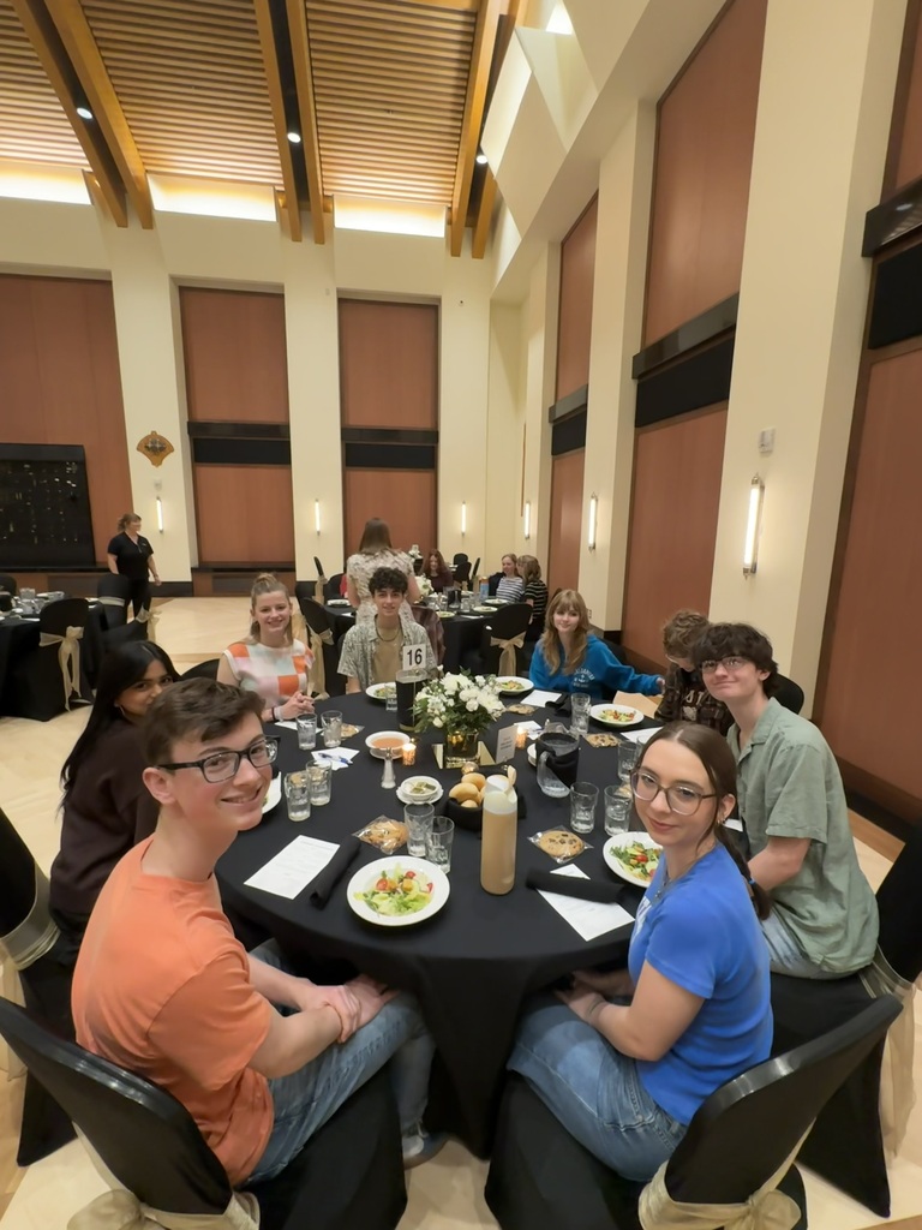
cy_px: 615
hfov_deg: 85.7
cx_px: 461
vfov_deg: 102.1
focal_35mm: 14
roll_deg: -1.5
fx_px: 497
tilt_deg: -10.8
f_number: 2.2
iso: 500
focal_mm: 2.22
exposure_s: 1/60
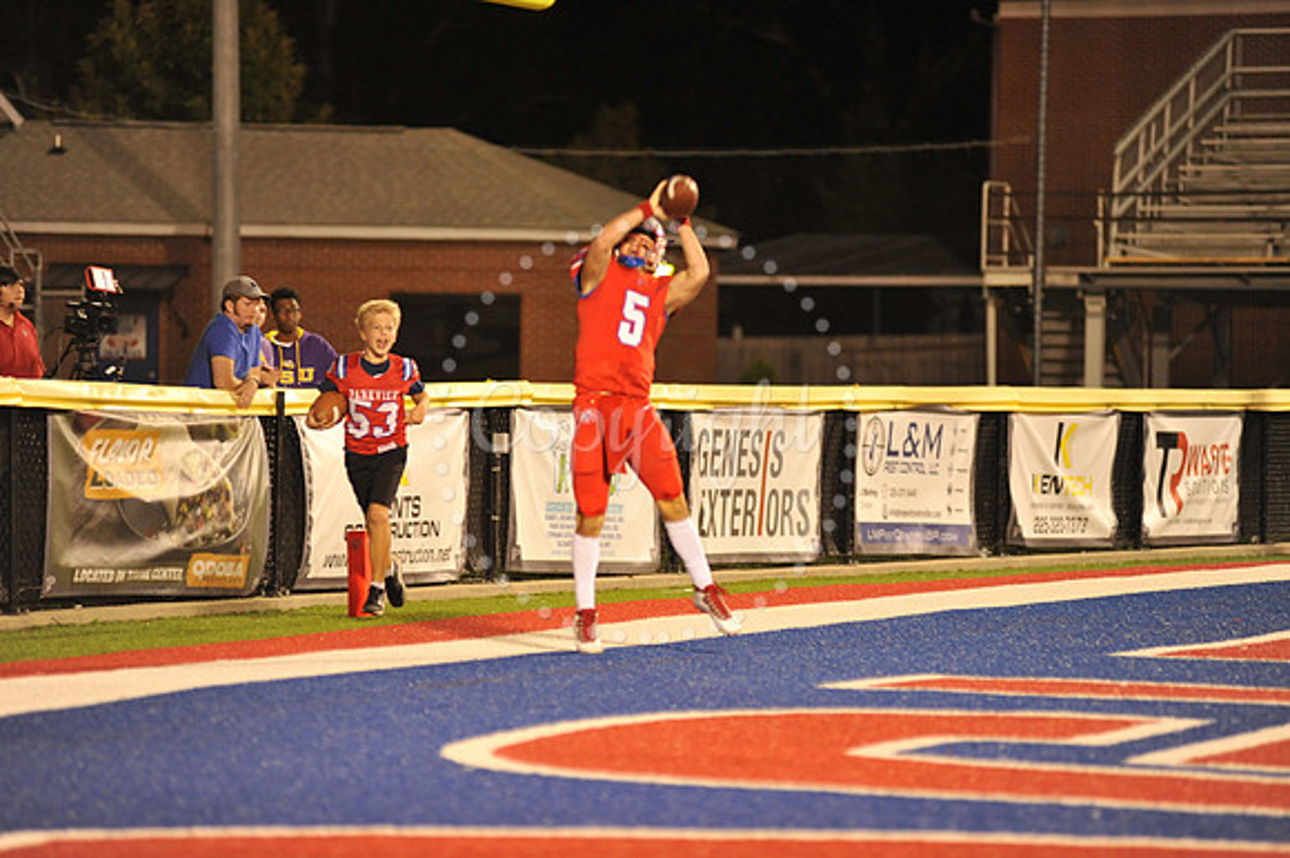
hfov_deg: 10.3
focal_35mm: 200
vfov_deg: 6.9
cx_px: 645
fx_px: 7162
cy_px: 429
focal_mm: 200
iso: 2000
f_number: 2.8
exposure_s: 1/200
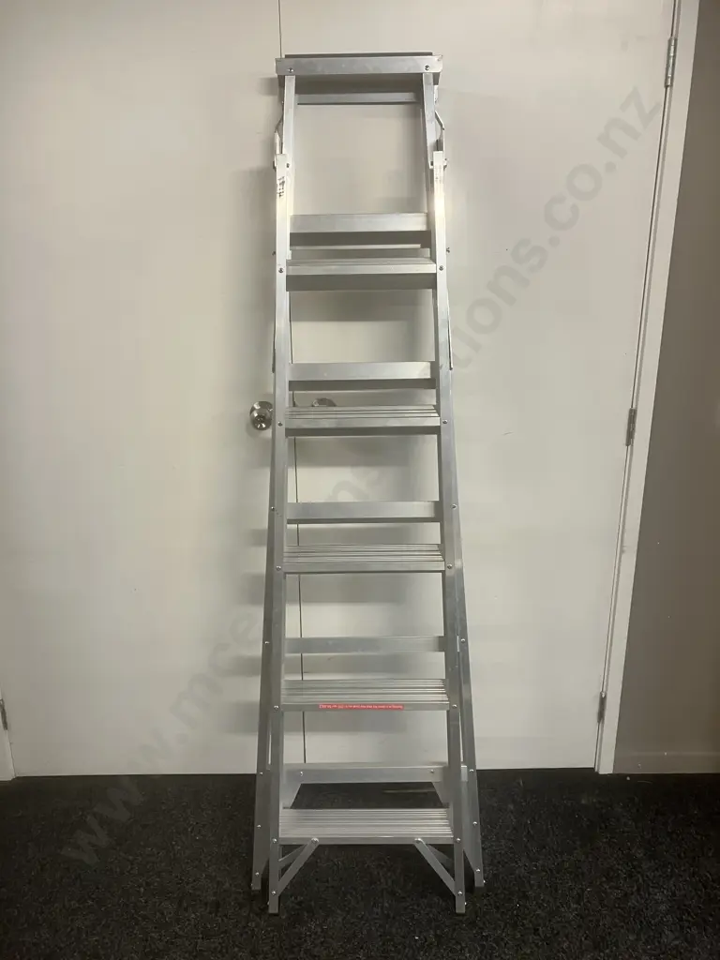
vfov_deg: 63.4
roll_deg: +0.7
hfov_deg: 49.7
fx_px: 777
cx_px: 360
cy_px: 480
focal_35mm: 28
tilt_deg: -17.1
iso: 125
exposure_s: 1/50
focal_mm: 3.99
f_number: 1.8
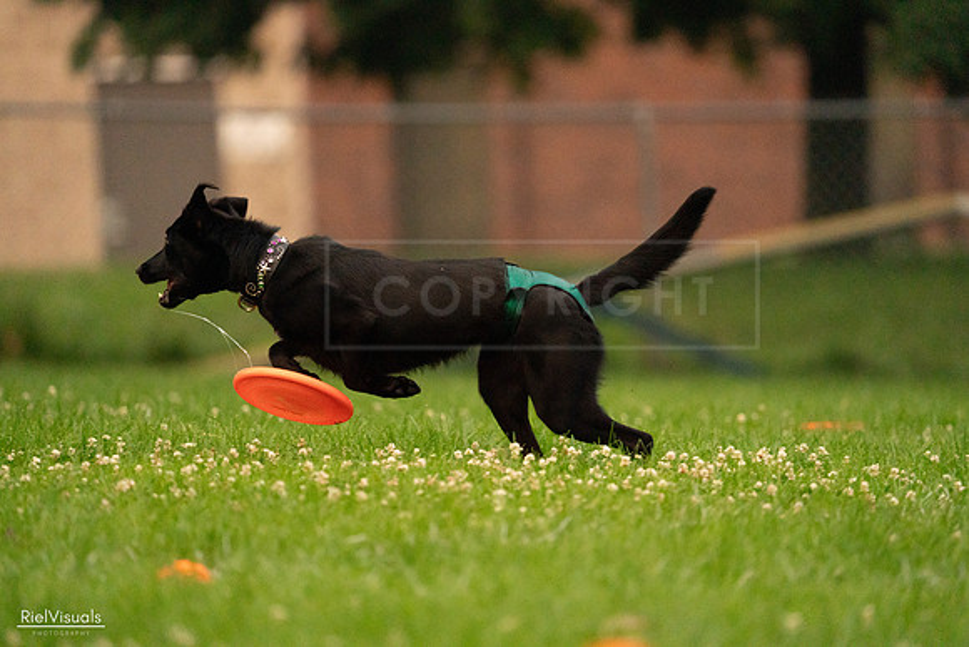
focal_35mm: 512
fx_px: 13784
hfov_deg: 4.0
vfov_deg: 2.7
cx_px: 484
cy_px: 324
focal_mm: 512
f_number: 6.3
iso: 6400
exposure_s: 1/2000
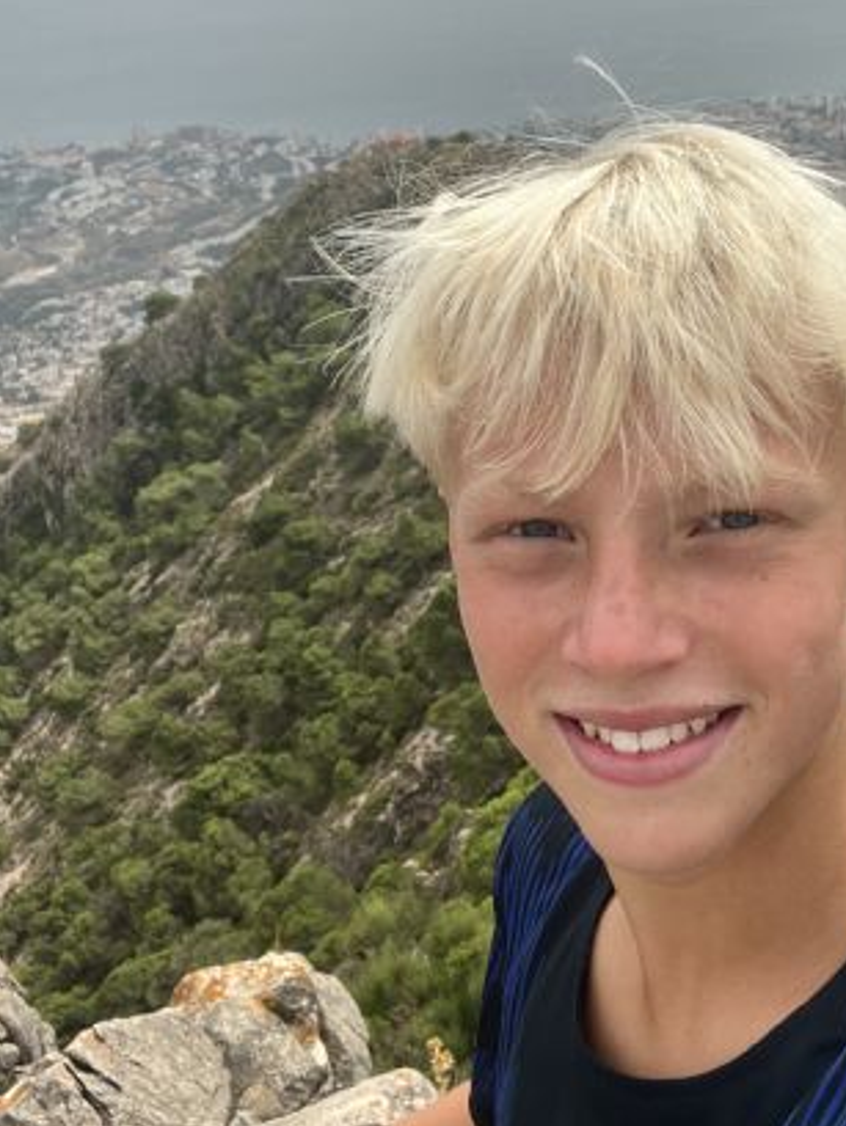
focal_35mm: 44
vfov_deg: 42.8
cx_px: 617
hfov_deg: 32.4
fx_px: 1433
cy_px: 460
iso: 32
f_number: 2.2
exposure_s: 1/587
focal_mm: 2.71
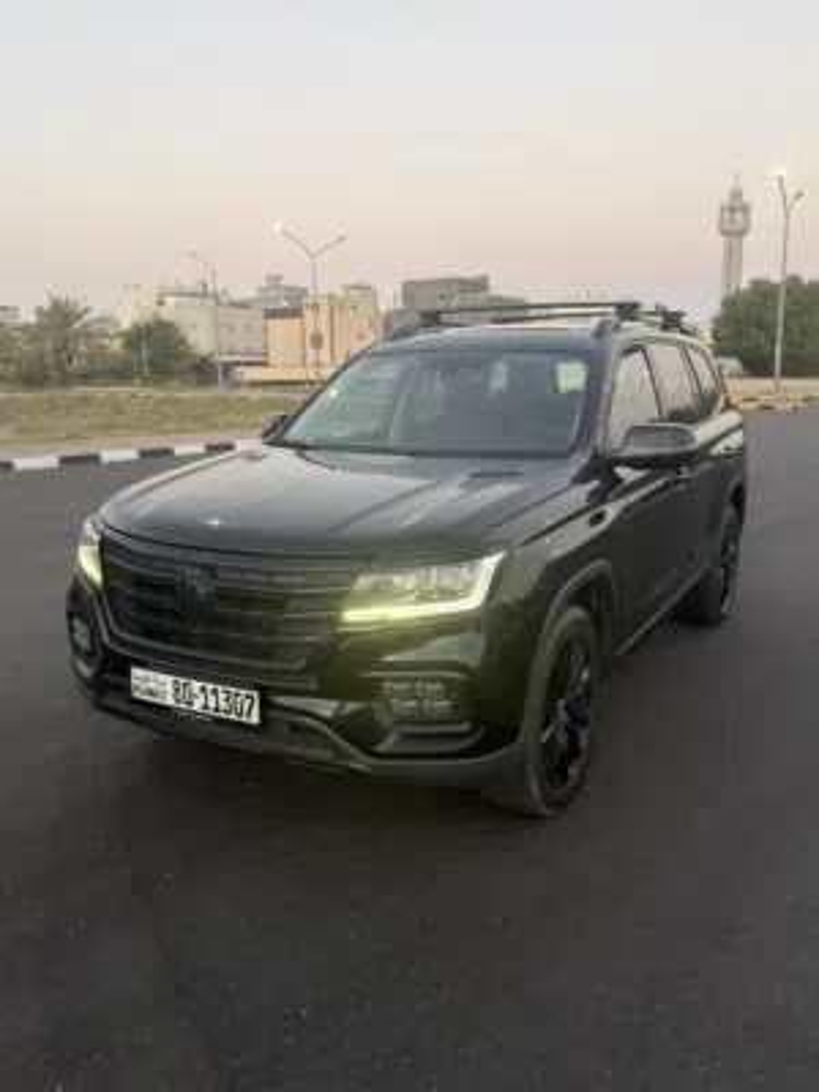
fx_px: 915
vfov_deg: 61.7
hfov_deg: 48.2
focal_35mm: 29
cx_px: 410
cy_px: 546
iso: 100
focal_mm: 6.76
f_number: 1.78
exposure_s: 1/86
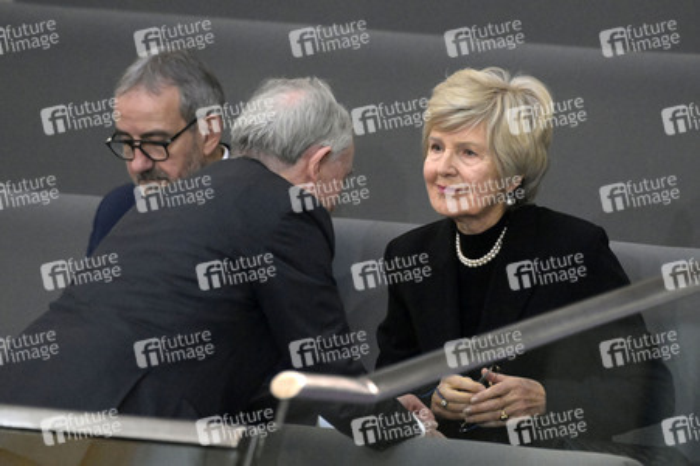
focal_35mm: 450
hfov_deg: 4.6
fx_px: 8743
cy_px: 233
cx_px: 350
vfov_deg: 3.1
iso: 16000
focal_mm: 450
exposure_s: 1/250
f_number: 6.3
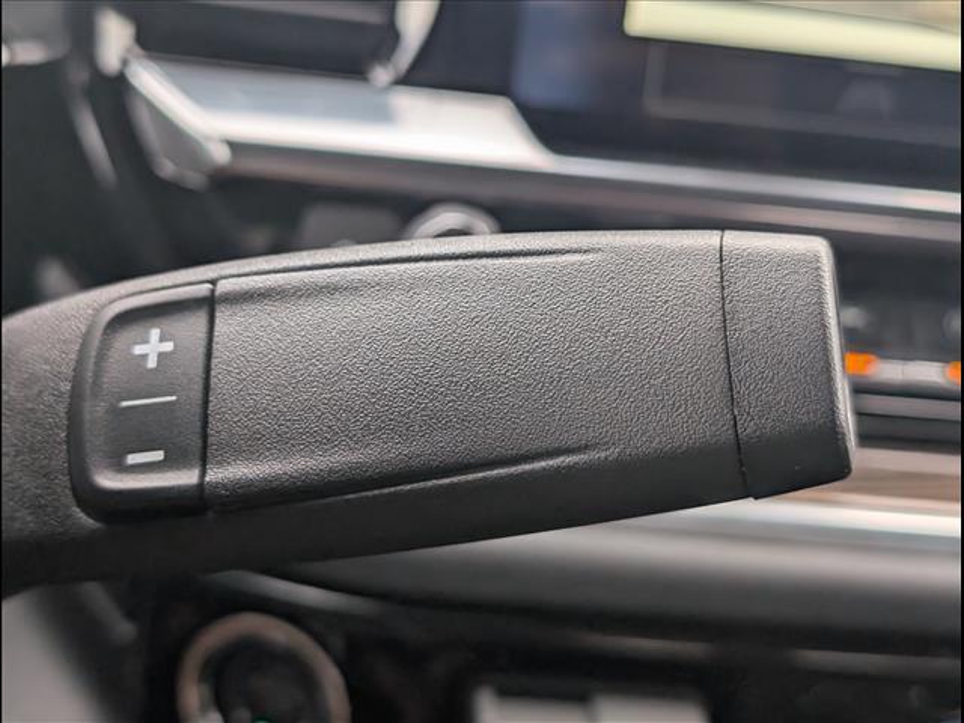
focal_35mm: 49
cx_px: 482
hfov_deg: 38.9
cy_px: 362
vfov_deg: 29.7
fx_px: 1365
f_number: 1.68
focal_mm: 6.9
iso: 236
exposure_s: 1/588
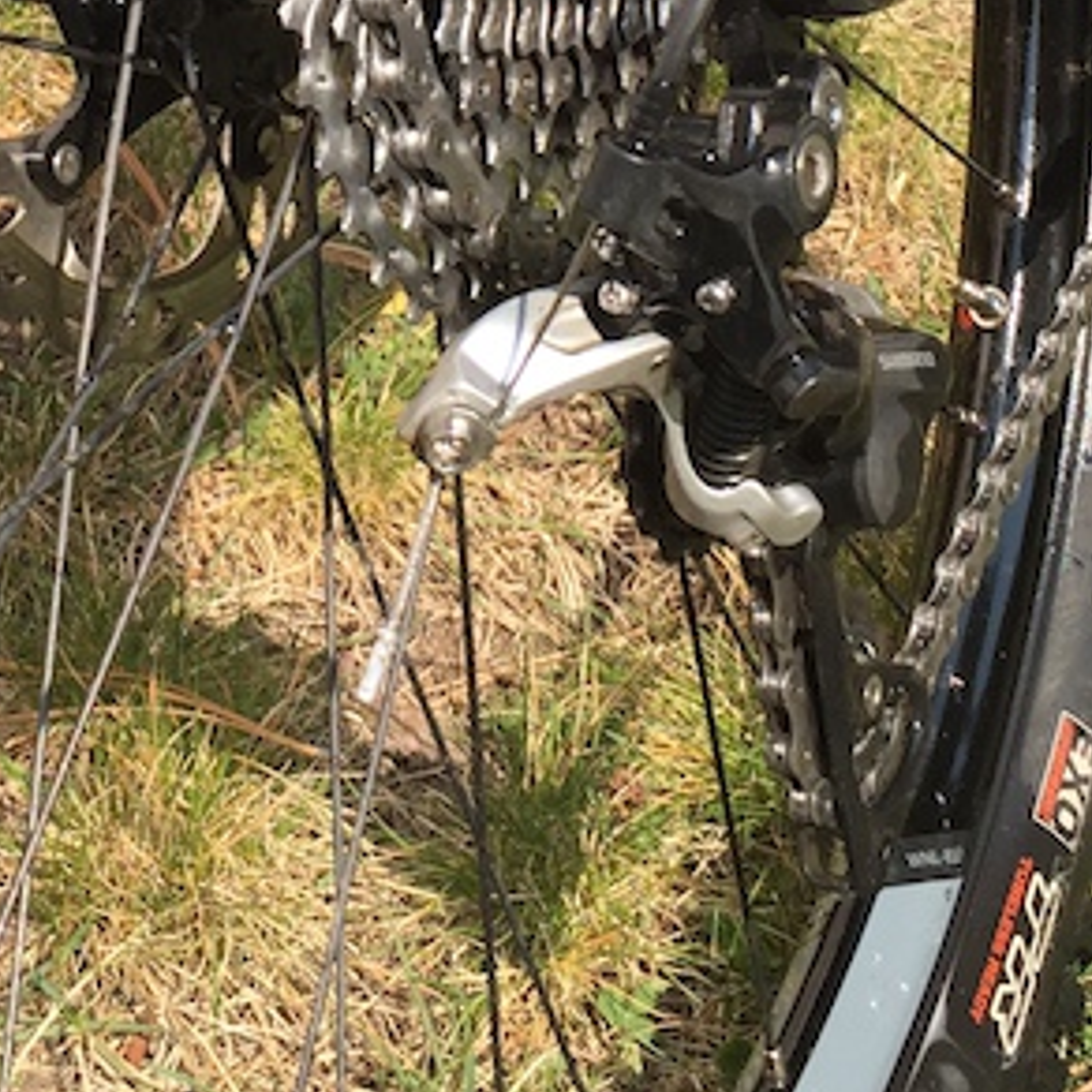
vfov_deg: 18.4
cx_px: 232
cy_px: -194
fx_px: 3212
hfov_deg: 19.1
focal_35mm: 90
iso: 32
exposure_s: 1/1041
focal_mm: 4.15
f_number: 2.2
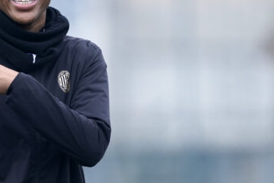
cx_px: 3
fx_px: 9315
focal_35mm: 1224
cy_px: 127
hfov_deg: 1.7
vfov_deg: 1.1
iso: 1000
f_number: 4
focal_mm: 420
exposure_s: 1/1250
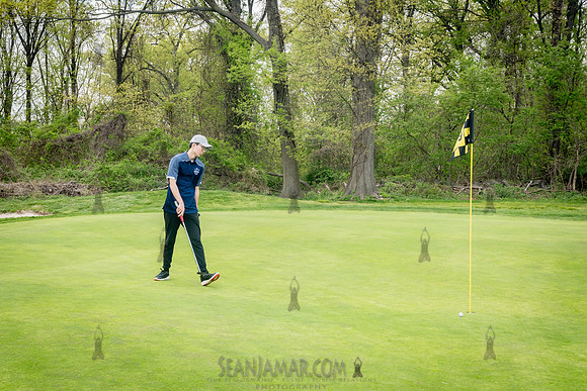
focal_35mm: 55
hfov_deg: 36.4
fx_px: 893
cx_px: 291
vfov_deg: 24.7
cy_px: 175
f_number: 7.1
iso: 200
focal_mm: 35
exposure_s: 1/125
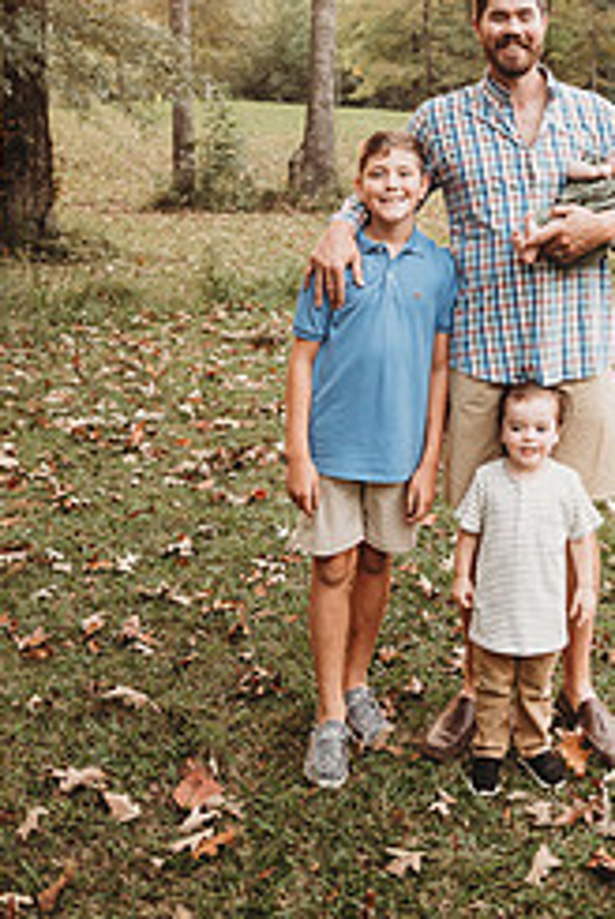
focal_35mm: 44
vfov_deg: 41.4
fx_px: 1124
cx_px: 521
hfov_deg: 29.6
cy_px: 116
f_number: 2.5
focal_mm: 24
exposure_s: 1/125
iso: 1000
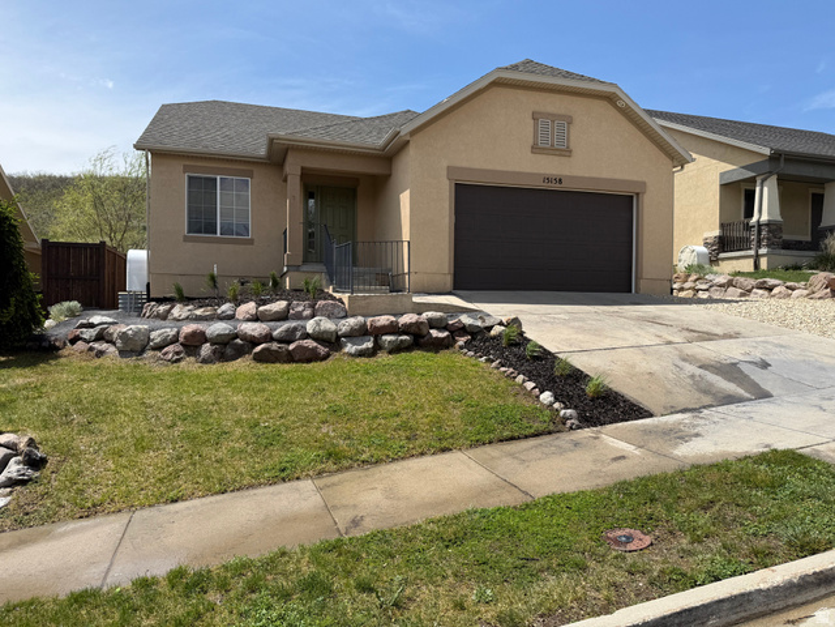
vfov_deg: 56.8
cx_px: 418
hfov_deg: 71.6
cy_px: 314
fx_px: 579
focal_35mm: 24
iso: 80
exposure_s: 1/4673
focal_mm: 6.76
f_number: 1.78
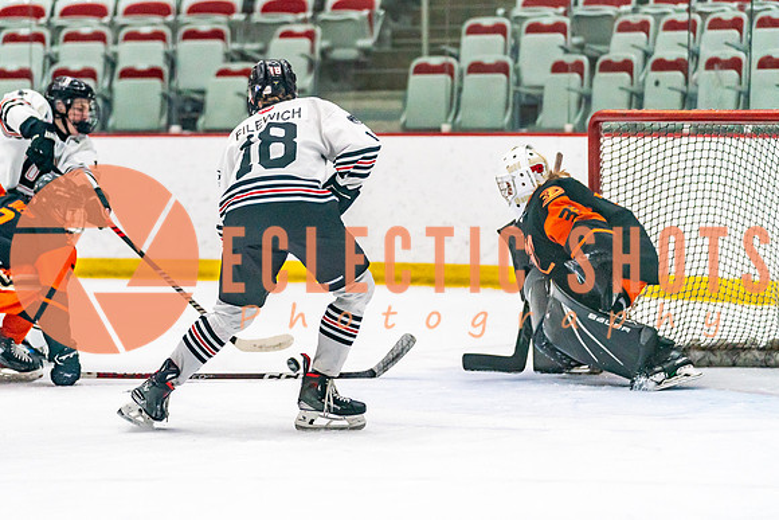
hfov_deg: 11.5
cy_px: 260
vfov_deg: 7.7
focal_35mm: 179
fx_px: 3874
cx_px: 324
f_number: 2.8
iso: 3200
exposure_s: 1/1250
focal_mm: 144
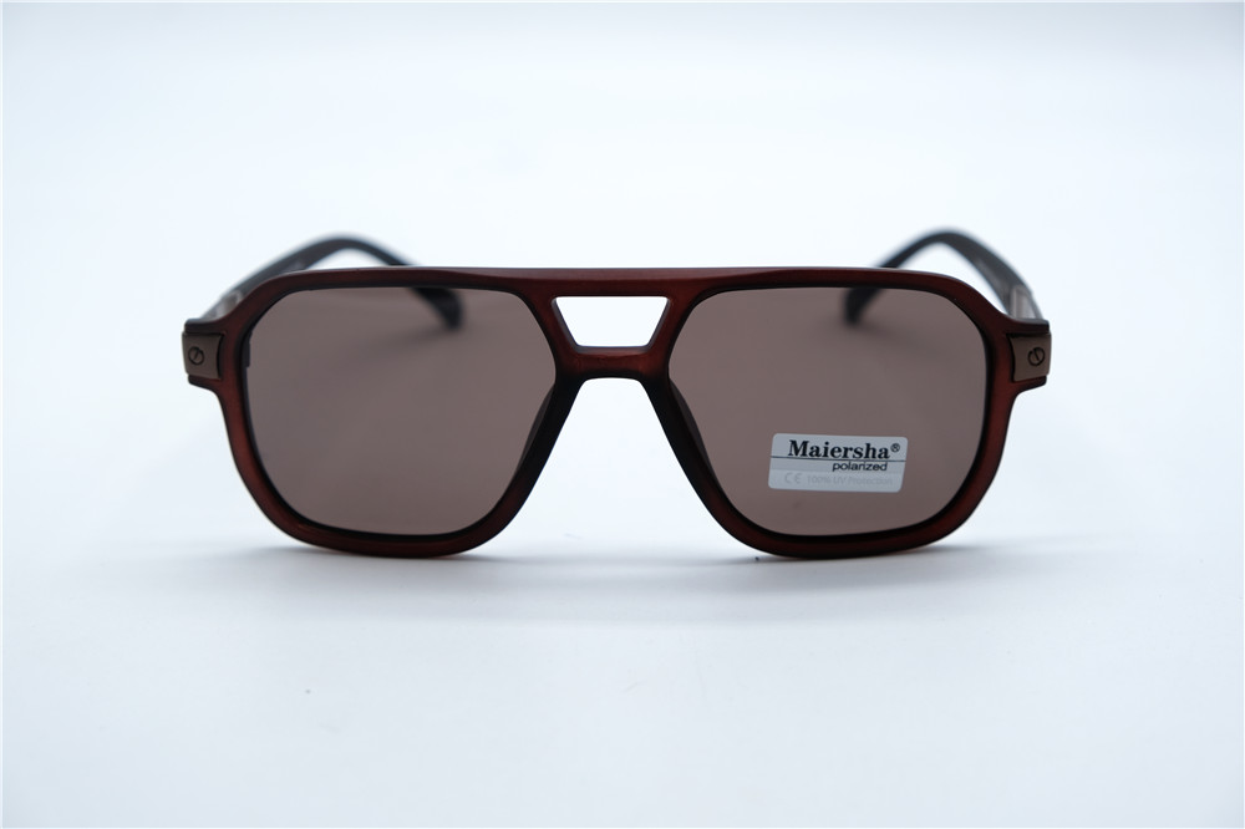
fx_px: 2109
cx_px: 622
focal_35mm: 61
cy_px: 414
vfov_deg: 22.2
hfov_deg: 32.9
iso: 160
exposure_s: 1/210
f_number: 5.6
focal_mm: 40.7
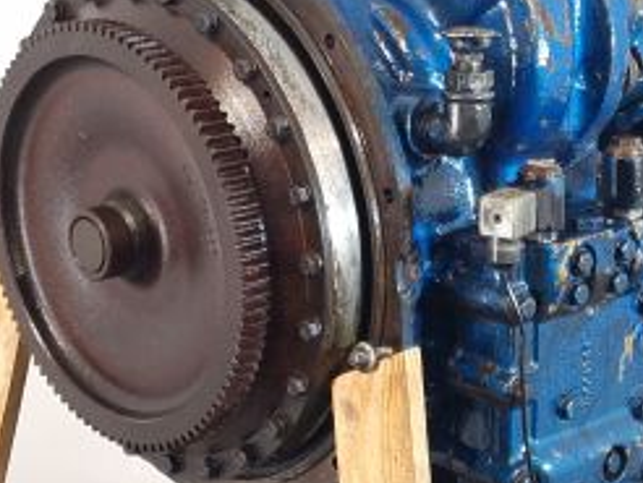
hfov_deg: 33.6
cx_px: 486
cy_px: 285
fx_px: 1041
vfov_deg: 26.1
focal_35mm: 56
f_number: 1.8
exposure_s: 1/50
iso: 125
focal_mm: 6.4
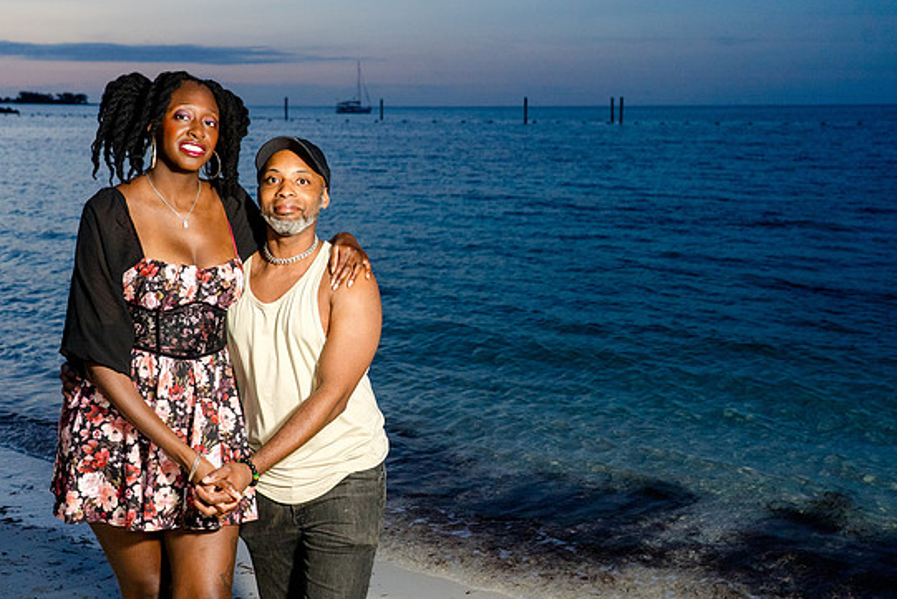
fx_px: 1121
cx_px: 424
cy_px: 296
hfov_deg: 43.6
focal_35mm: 45
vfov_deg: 29.9
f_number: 5.6
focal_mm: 42
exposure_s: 1/200
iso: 1000
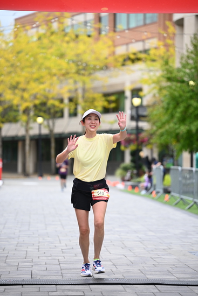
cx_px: 99
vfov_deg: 15.8
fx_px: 1072
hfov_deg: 10.6
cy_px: 148
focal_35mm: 130
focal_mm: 130
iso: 640
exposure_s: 1/2000
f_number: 2.8
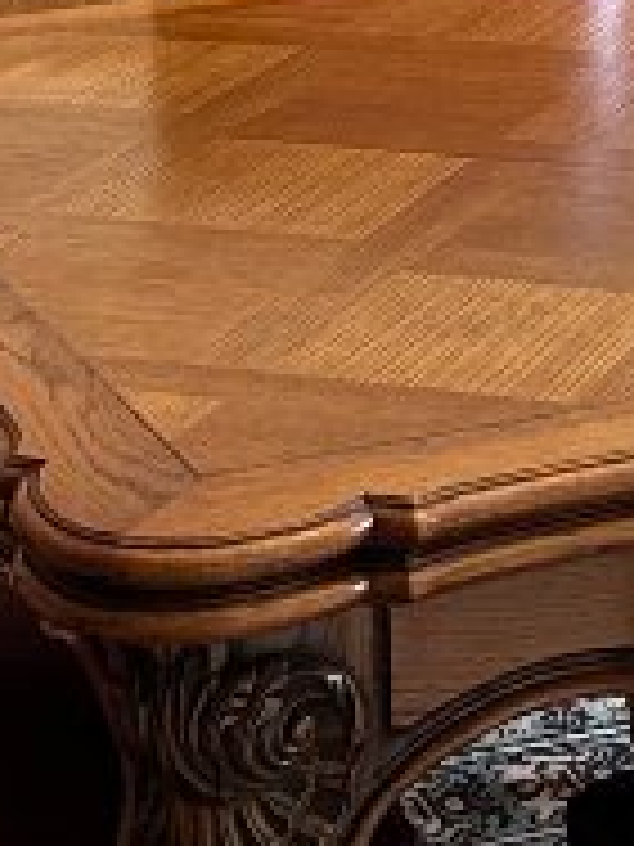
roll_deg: +0.0
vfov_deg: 11.7
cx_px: 832
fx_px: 4054
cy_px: -176
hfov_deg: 8.8
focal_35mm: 166
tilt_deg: -11.3
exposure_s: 1/50
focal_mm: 5.7
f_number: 1.5
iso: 250
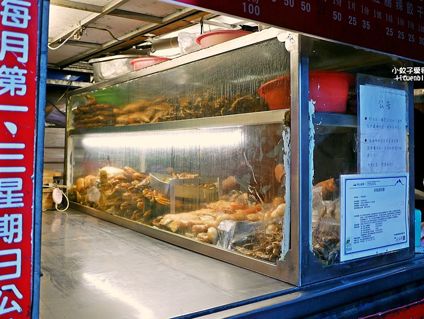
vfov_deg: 40.6
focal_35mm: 35
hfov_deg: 52.6
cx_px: 219
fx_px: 429
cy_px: 133
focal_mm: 14
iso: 200
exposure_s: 1/60
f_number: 2.5
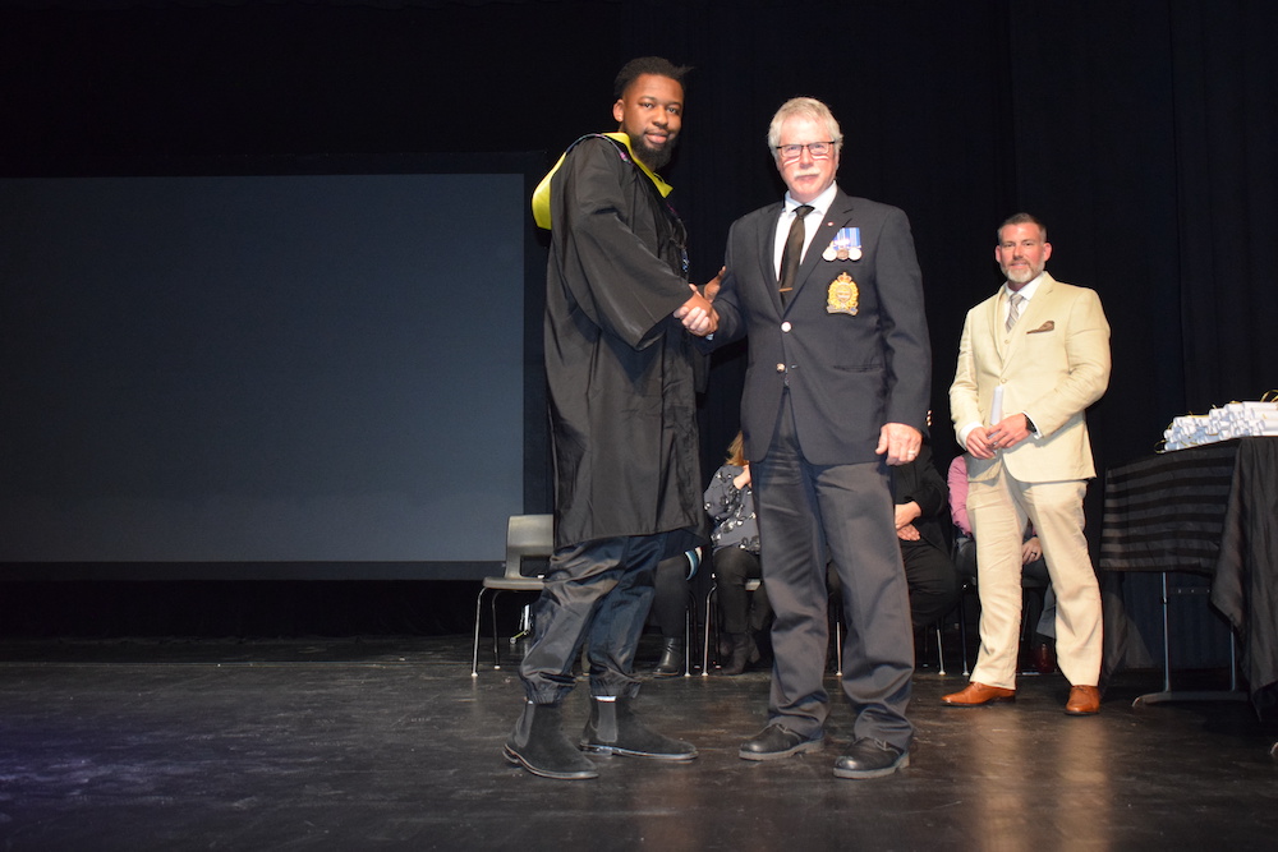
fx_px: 1331
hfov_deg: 51.3
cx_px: 639
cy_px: 426
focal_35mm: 38
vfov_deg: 35.5
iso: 2800
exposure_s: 1/60
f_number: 4
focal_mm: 25
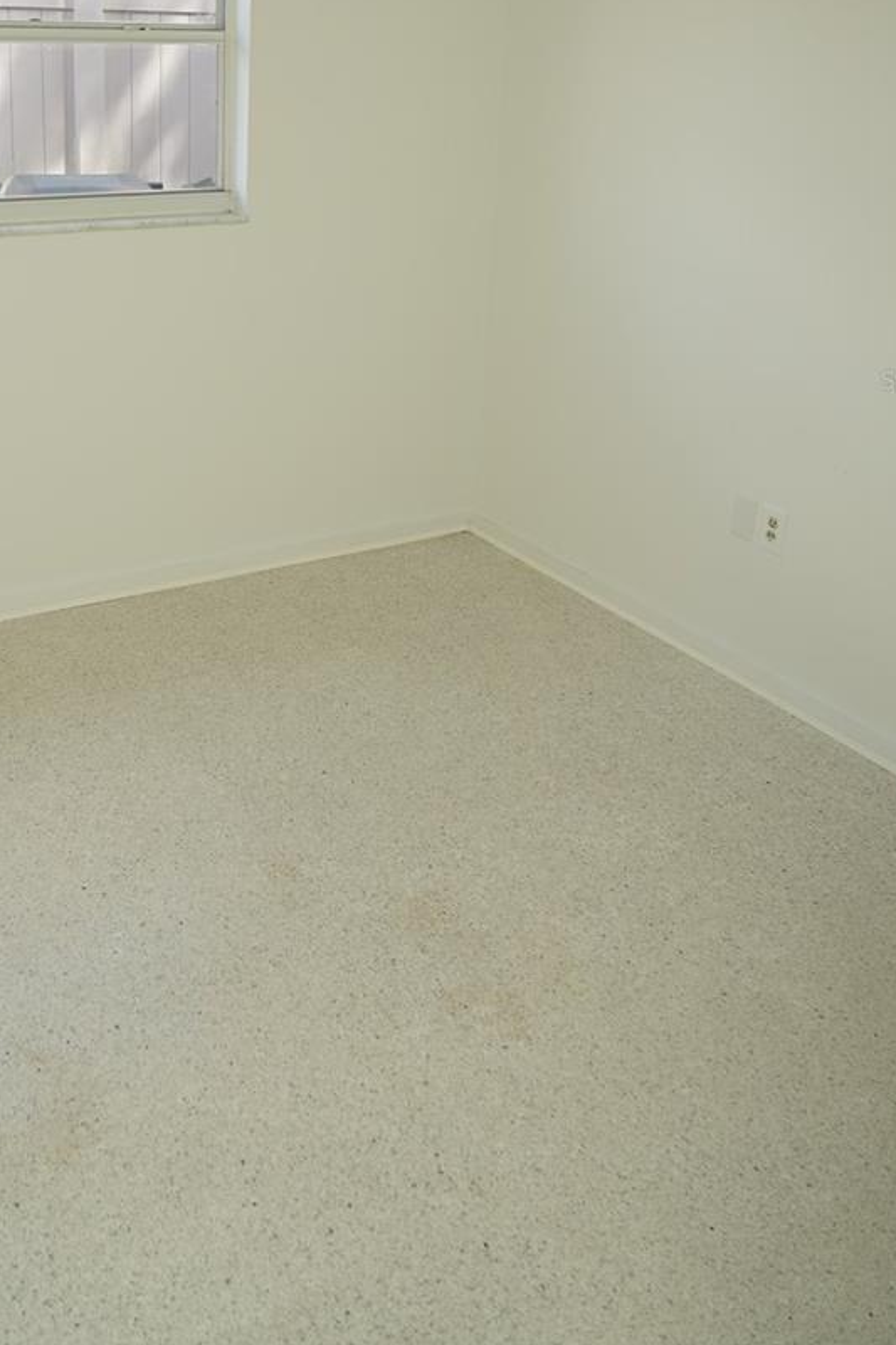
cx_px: 322
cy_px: 380
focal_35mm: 36
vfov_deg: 51.4
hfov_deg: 36.6
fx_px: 1344
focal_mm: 24
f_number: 4
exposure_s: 1/160
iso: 100
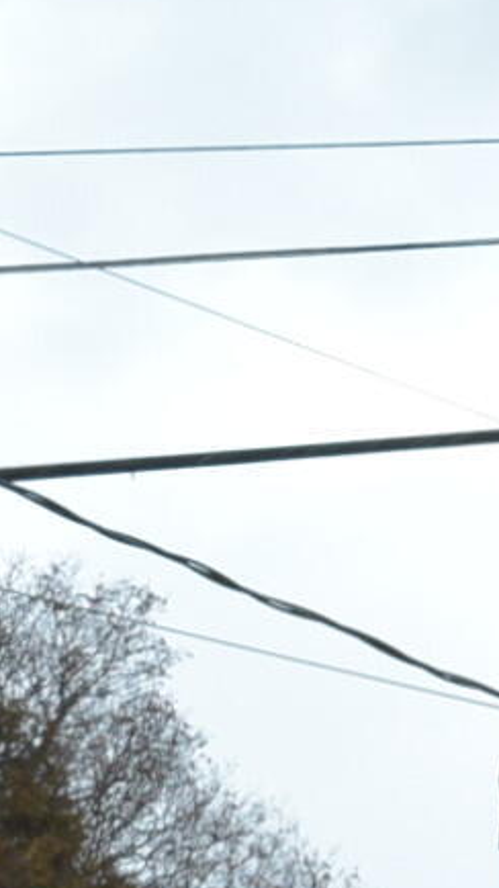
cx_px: 2697
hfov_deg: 3.7
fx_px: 6886
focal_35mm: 293
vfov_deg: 7.2
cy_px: 1590
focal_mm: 27
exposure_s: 1/40
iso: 720
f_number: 9
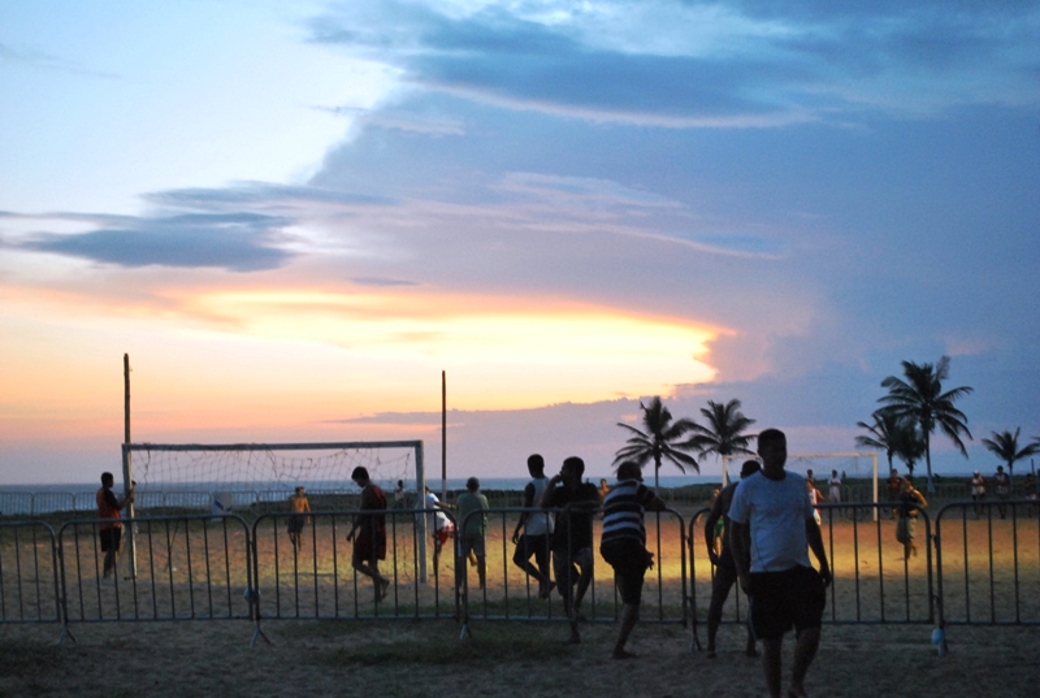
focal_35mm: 63
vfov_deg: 21.7
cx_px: 520
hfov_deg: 31.8
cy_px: 349
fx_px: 1824
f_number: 5.3
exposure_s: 1/80
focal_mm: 42
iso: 1600
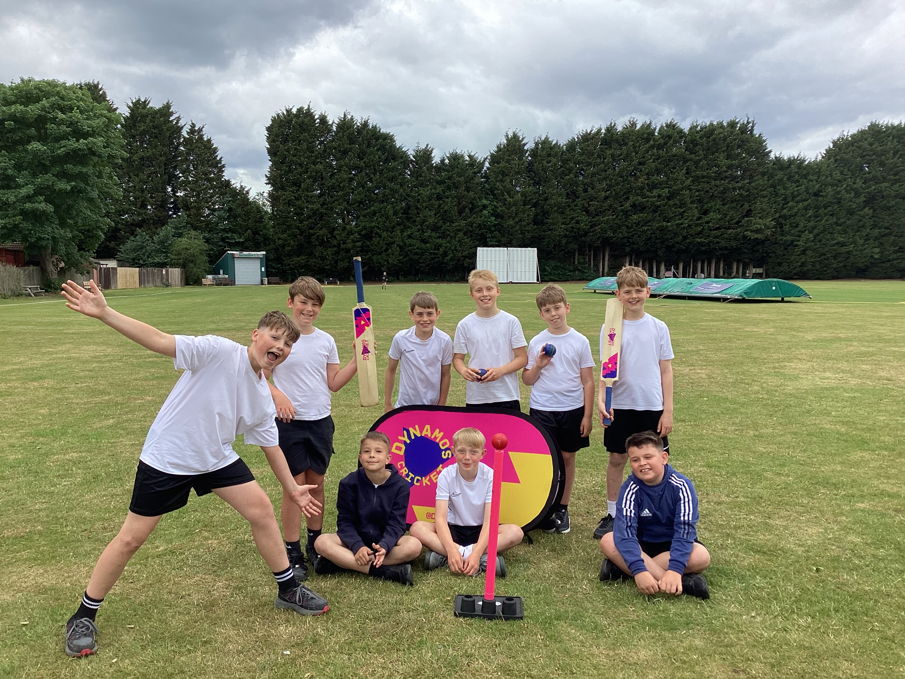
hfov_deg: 58.4
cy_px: 340
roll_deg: -0.1
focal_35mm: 31
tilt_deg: -7.5
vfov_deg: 45.4
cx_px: 452
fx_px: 810
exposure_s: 1/509
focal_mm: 3.3
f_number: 2.4
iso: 25
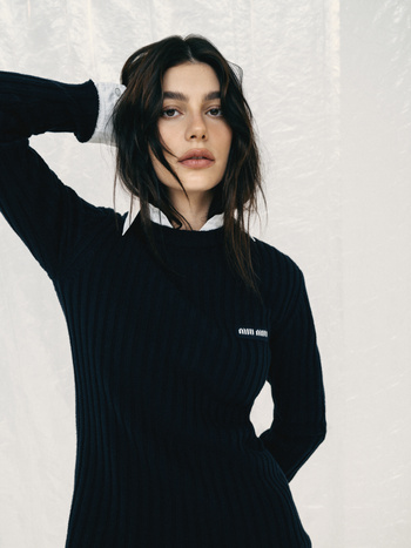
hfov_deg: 39.6
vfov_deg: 51.4
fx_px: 570
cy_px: 274
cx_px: 206
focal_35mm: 36
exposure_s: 1/400
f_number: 5
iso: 1250
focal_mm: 45
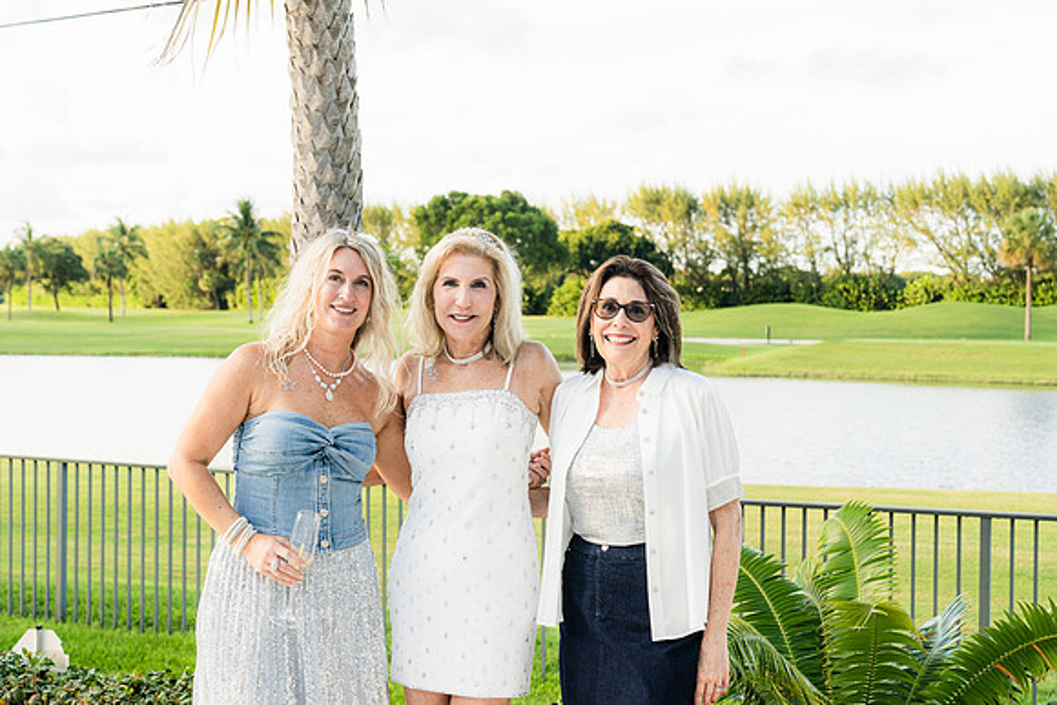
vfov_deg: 25.7
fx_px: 1545
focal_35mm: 53
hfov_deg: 37.8
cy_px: 352
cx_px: 528
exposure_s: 1/320
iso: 500
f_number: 5.6
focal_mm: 52
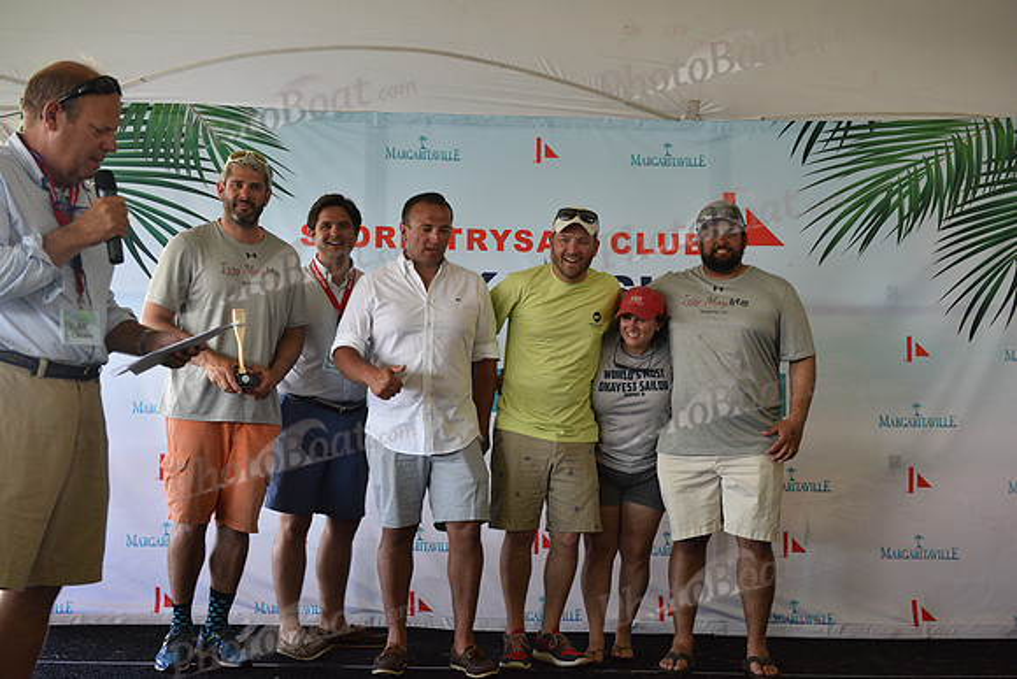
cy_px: 340
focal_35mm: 52
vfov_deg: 26.0
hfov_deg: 38.2
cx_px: 508
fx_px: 1469
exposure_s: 1/200
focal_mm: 52
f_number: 4
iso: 640
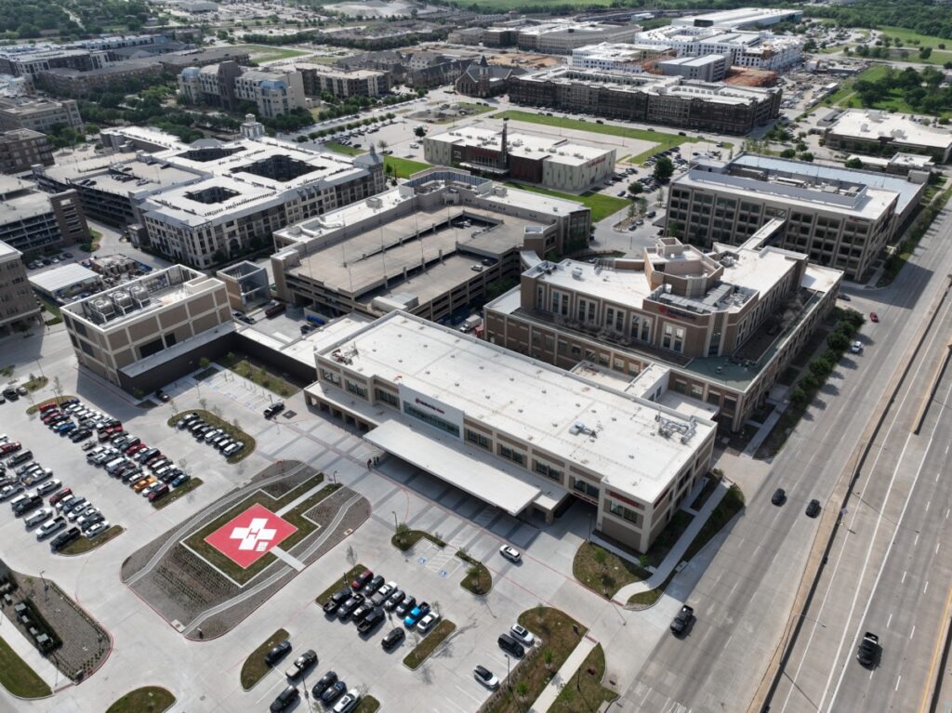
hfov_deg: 71.6
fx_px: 660
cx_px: 476
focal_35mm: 24
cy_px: 356
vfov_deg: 56.8
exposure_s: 1/3000
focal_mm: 12.29
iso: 100
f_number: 2.8
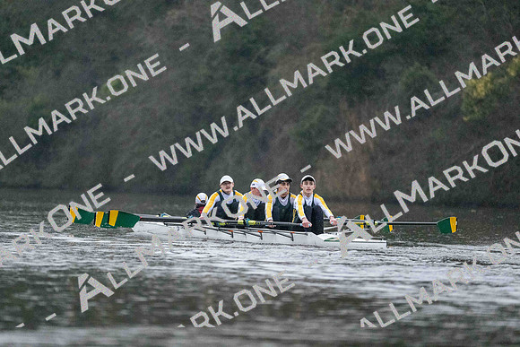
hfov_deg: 5.2
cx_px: 260
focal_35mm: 400
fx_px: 5779
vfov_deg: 3.4
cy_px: 174
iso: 10000
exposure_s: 1/1600
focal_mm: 400
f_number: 4.5
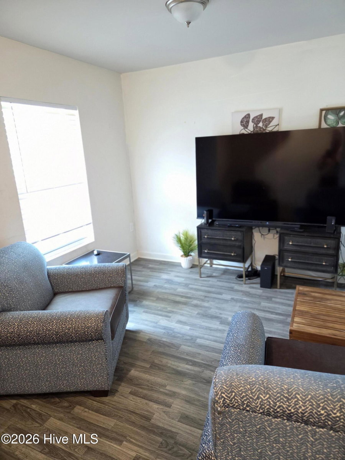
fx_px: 306
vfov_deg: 73.9
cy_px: 230
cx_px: 172
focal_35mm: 23
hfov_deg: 58.9
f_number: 1.8
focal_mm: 5.4
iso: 1250
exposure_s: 1/120
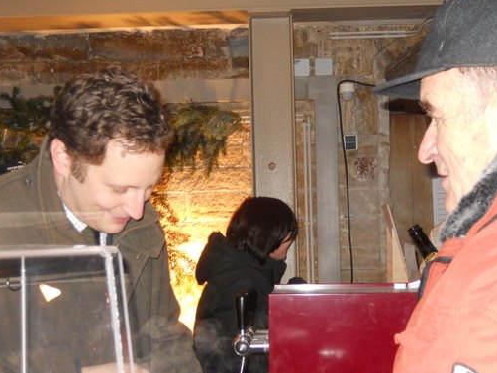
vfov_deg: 29.7
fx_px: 704
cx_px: 291
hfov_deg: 38.8
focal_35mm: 49
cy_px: 199
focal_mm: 7.3
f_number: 3.2
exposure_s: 1/30
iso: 400
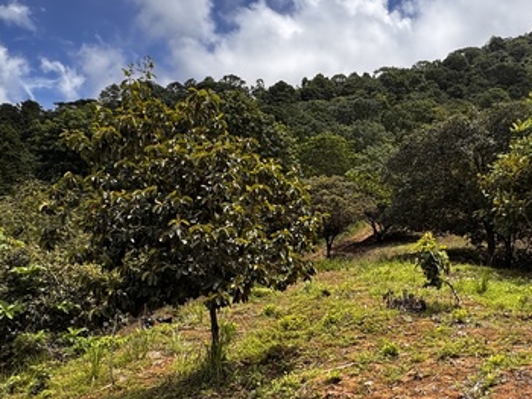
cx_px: 345
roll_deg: -0.8
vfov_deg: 44.2
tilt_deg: +5.9
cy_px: 203
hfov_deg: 55.8
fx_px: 492
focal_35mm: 32
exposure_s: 1/1536
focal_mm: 2.22
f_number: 2.2
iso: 50
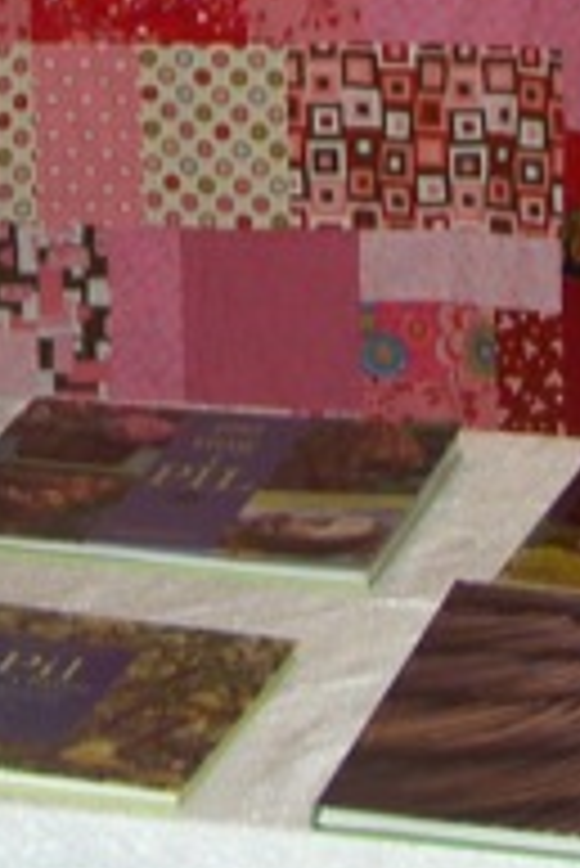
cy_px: -382
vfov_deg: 9.5
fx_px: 5066
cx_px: 54
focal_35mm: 210
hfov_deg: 6.5
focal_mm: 8.3
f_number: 3.7
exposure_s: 1/60
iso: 100
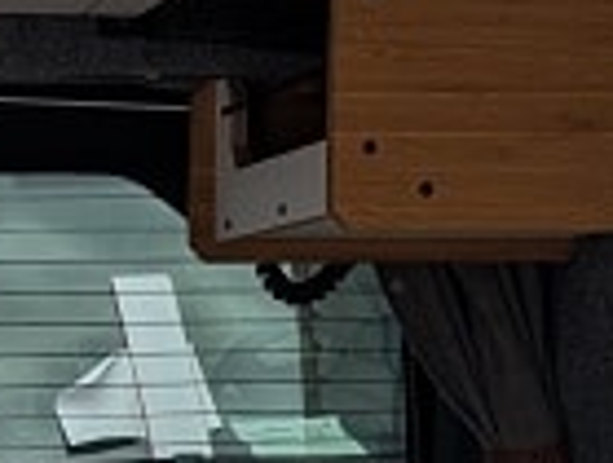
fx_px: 2752
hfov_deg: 12.5
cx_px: -57
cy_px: 1127
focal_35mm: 155
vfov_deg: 8.7
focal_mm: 6.9
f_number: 1.68
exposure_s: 1/235
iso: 20
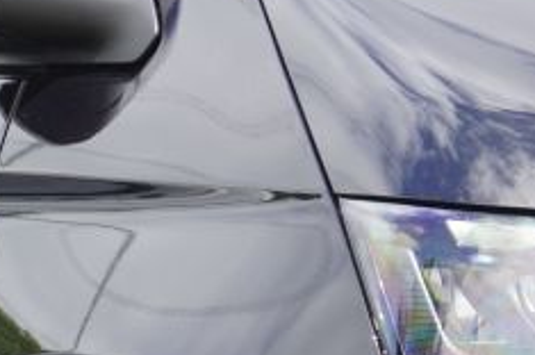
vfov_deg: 3.4
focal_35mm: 408
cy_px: 339
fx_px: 6055
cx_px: 442
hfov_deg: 5.1
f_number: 7.1
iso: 100
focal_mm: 40
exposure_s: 1/100
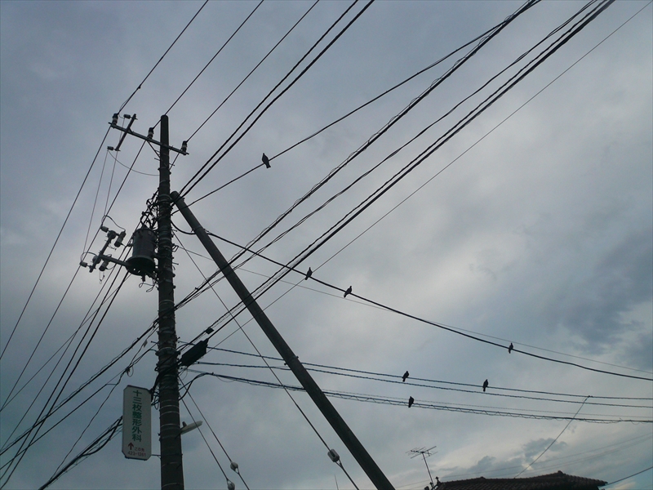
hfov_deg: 63.4
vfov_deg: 49.7
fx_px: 528
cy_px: 245
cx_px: 326
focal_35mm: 28
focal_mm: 4.6
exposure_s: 1/200
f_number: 8
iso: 100
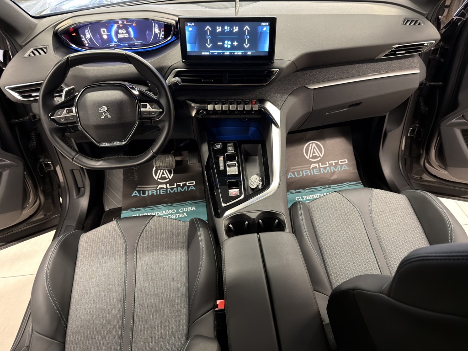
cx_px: 234
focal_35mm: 24
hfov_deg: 71.6
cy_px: 176
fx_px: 324
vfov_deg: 56.8
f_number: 1.78
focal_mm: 6.76
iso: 640
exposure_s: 1/25
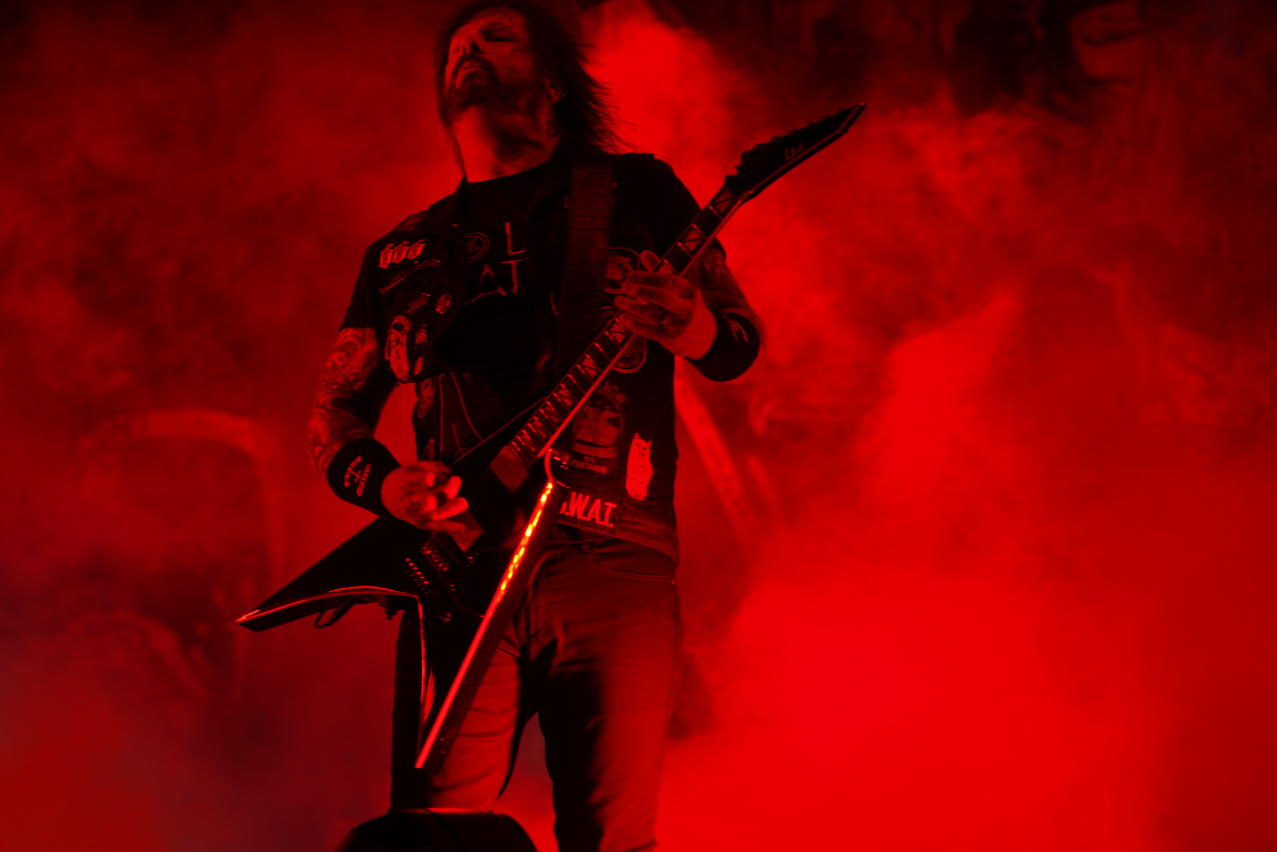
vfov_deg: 13.0
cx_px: 638
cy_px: 426
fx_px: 3724
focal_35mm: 105
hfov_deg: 19.5
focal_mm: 105
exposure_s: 1/125
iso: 200
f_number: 4
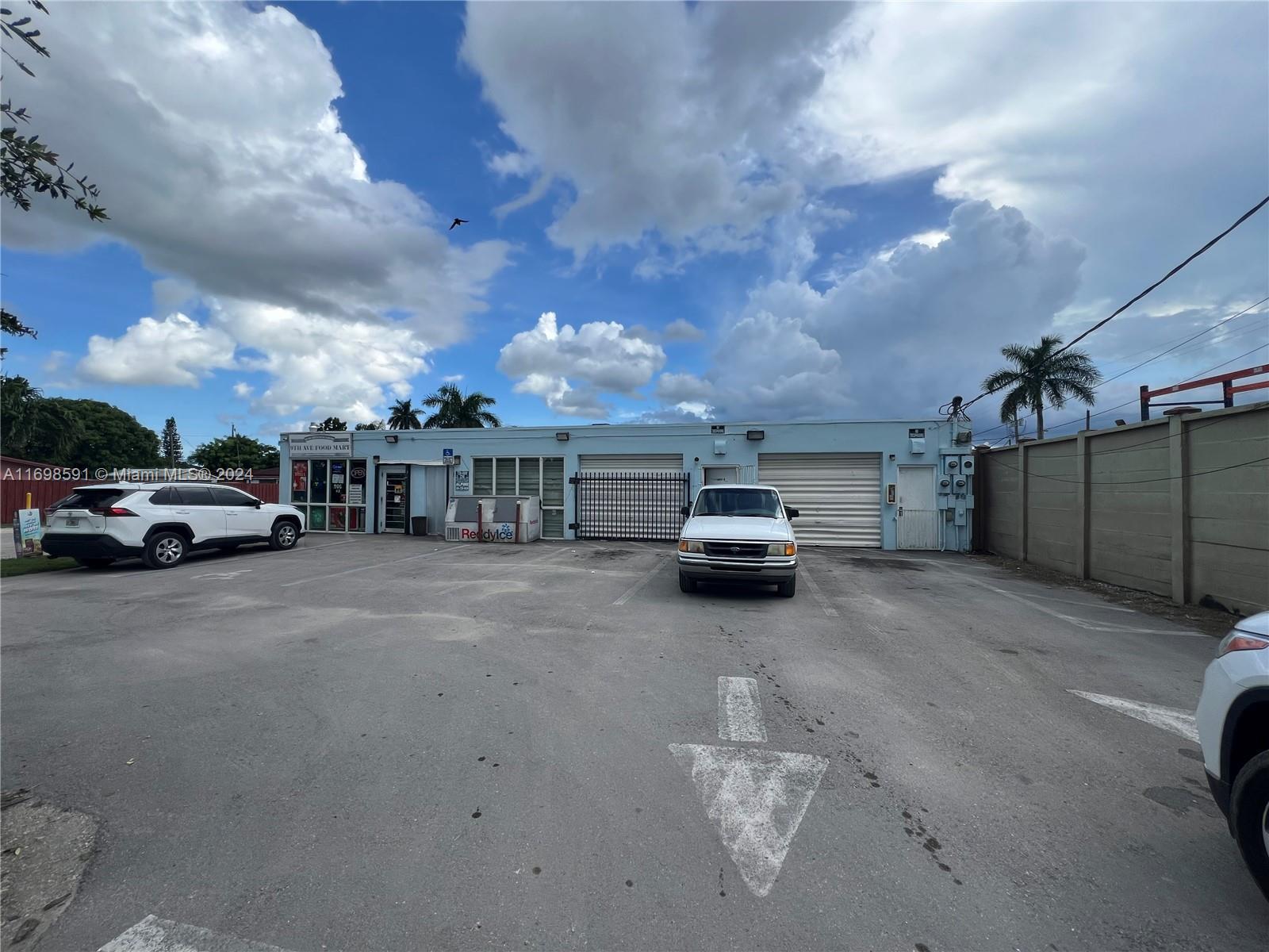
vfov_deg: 89.9
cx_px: 634
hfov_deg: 106.2
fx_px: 477
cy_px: 476
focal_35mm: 13
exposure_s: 1/1155
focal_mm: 1.57
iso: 32
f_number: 1.8
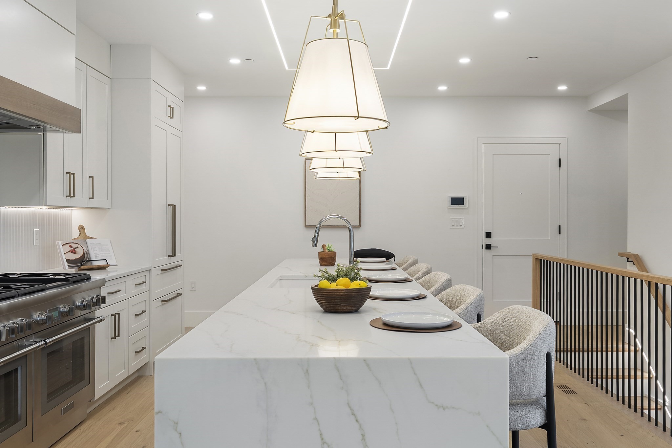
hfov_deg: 61.9
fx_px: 560
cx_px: 336
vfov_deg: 43.6
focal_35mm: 30
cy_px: 224
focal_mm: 20
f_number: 7.1
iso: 200
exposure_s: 1/25
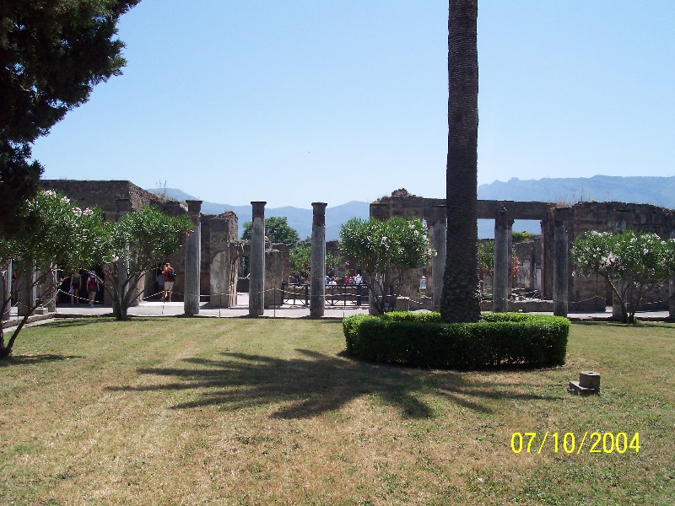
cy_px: 253
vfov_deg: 37.7
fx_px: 741
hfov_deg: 49.0
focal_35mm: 38
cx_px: 338
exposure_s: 1/700
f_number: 4.8
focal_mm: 8
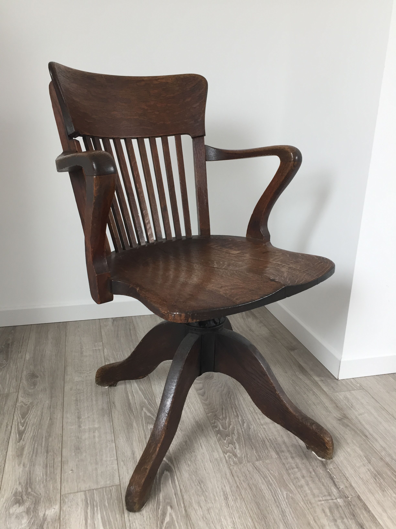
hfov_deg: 48.2
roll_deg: -1.8
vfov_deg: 61.7
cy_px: 264
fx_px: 442
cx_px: 198
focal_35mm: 29
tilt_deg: -17.5
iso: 32
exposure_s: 1/33
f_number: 2.2
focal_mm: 4.15
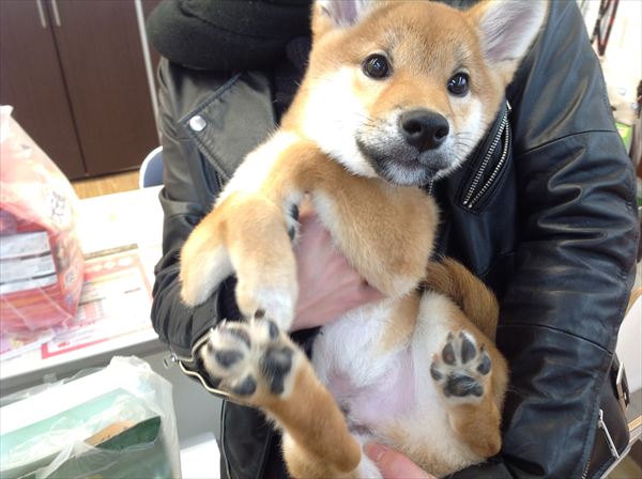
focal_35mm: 35
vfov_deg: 40.6
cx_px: 321
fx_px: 648
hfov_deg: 52.7
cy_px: 240
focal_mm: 4.28
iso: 64
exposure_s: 1/15
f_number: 2.4
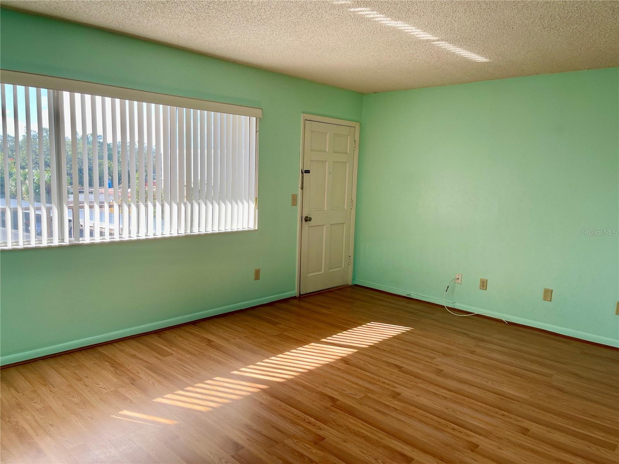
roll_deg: -2.5
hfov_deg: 69.4
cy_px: 232
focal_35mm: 25
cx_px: 310
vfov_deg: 54.9
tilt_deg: -7.8
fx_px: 447
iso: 32
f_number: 1.6
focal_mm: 5.1
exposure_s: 1/286
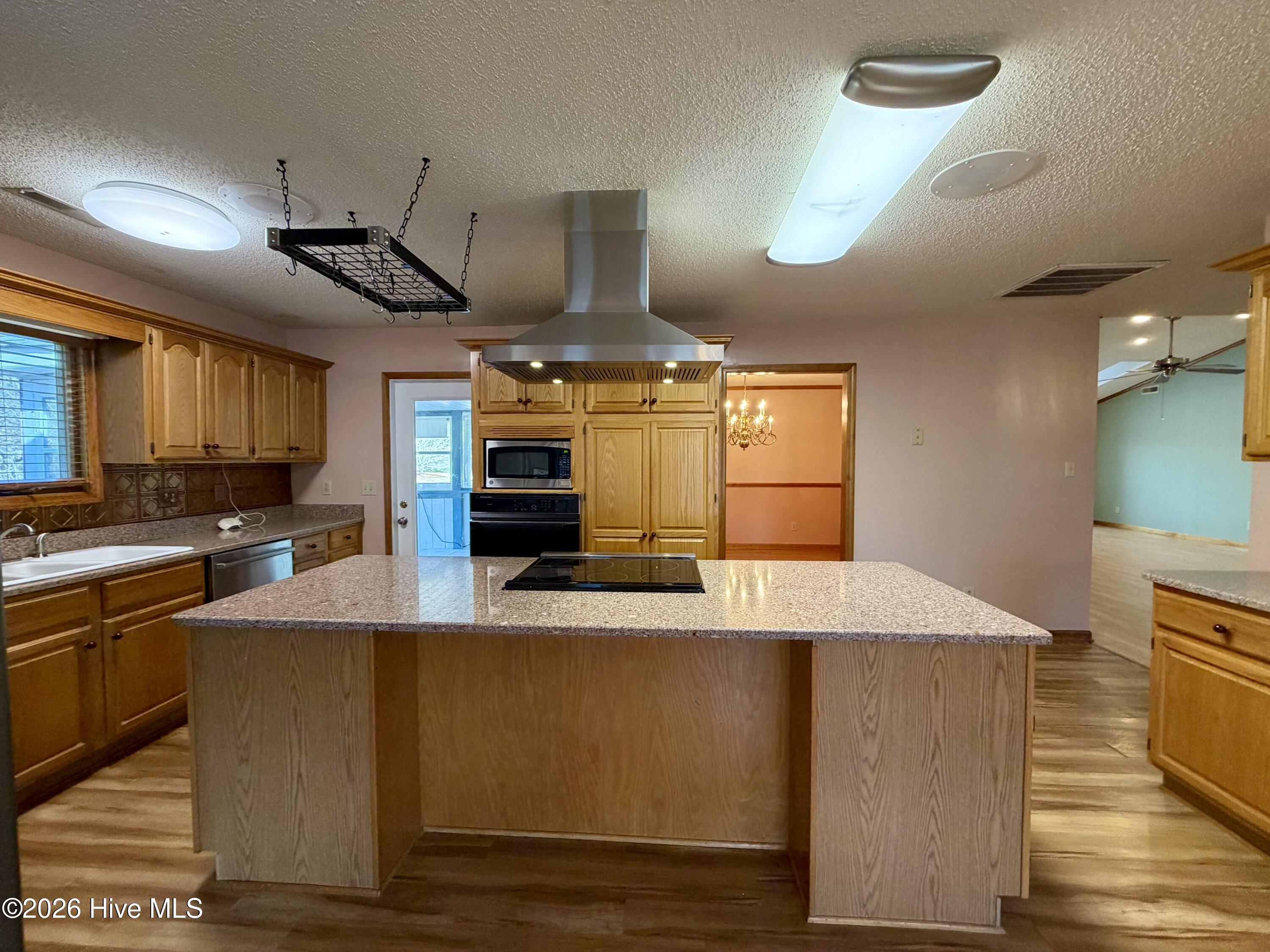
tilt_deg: -0.8
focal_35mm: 14
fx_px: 514
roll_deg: +0.9
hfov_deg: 102.1
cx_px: 635
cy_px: 476
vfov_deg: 85.7
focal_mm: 2.22
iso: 200
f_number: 2.2
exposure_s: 1/60
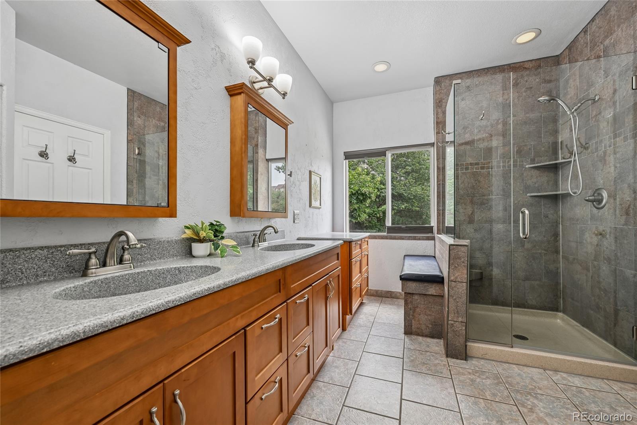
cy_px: 212
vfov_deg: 81.2
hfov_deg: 104.3
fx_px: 248
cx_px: 318
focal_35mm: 14
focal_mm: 14
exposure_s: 1/15
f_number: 10
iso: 280
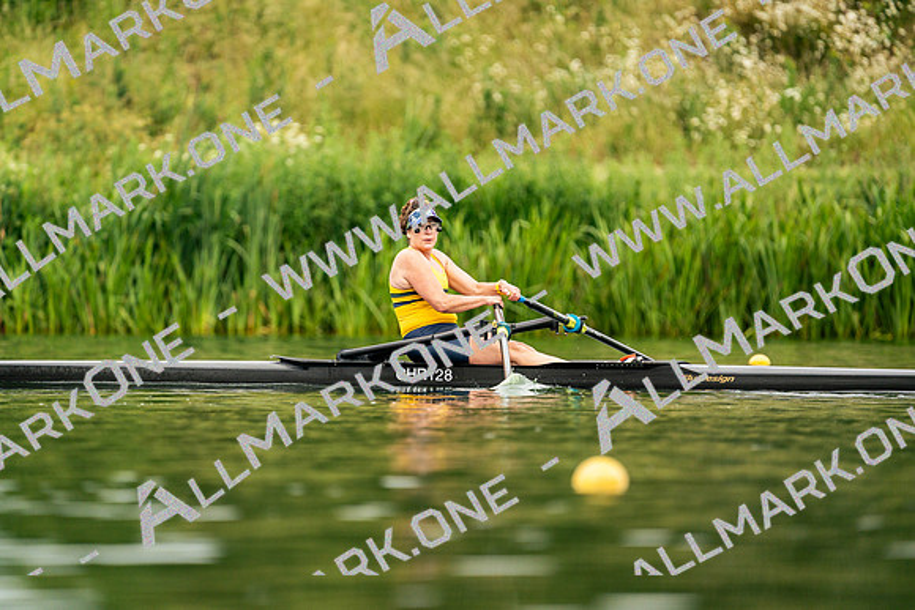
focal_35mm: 600
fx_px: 15253
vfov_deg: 2.3
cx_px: 458
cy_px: 305
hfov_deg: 3.4
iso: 800
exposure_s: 1/2000
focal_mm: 600
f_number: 6.3
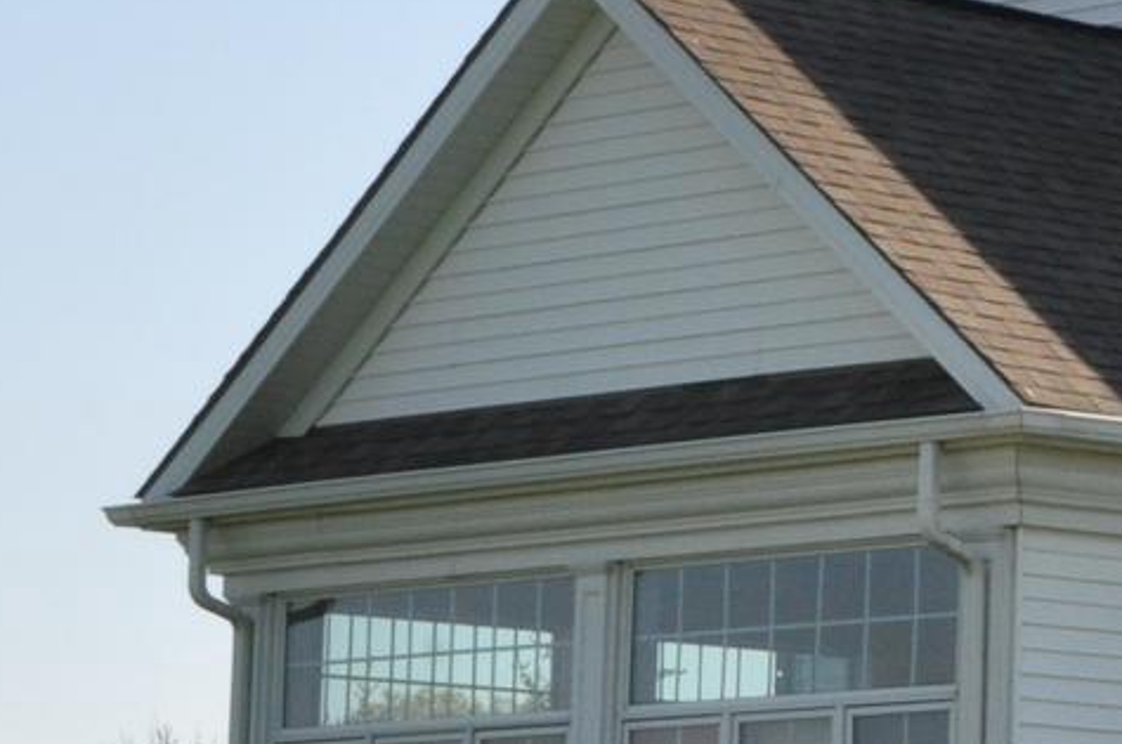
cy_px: 305
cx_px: 2043
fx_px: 6441
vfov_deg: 6.6
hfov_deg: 9.5
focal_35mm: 207
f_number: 25
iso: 800
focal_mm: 32
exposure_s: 1/200
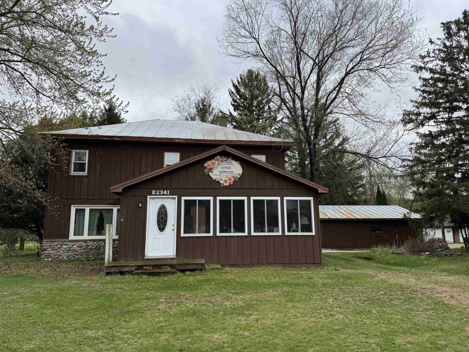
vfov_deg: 56.8
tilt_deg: +9.3
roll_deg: +0.7
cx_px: 234
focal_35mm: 24
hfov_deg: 71.6
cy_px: 176
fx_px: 325
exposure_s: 1/966
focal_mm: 6.76
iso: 80
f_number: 1.78
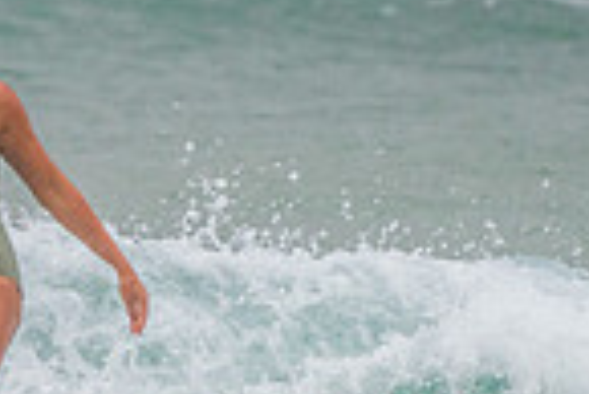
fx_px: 43252
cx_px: -33
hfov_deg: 0.8
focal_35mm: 2641
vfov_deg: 0.5
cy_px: 421
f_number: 5.6
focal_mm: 500
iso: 450
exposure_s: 1/320
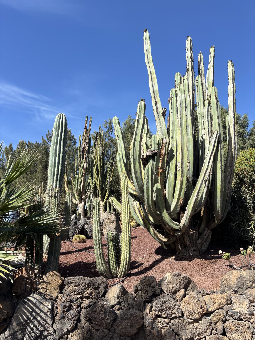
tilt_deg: +17.1
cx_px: 128
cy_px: 170
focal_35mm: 26
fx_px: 255
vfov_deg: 67.3
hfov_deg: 53.1
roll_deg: -1.1
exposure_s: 1/2451
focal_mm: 5.96
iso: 50
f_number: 1.6
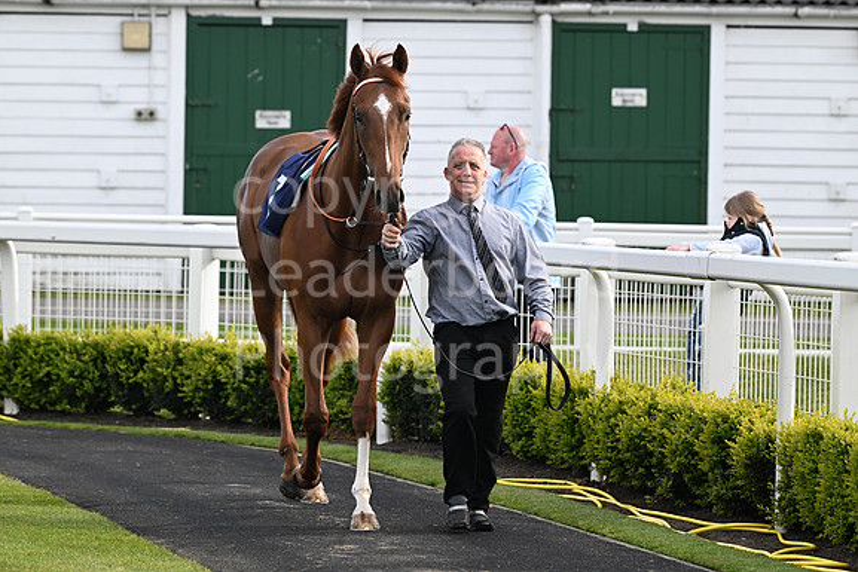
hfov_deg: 10.2
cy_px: 286
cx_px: 428
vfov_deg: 6.8
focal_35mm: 201
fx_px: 4791
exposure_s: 1/1250
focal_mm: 200
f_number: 6.3
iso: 800
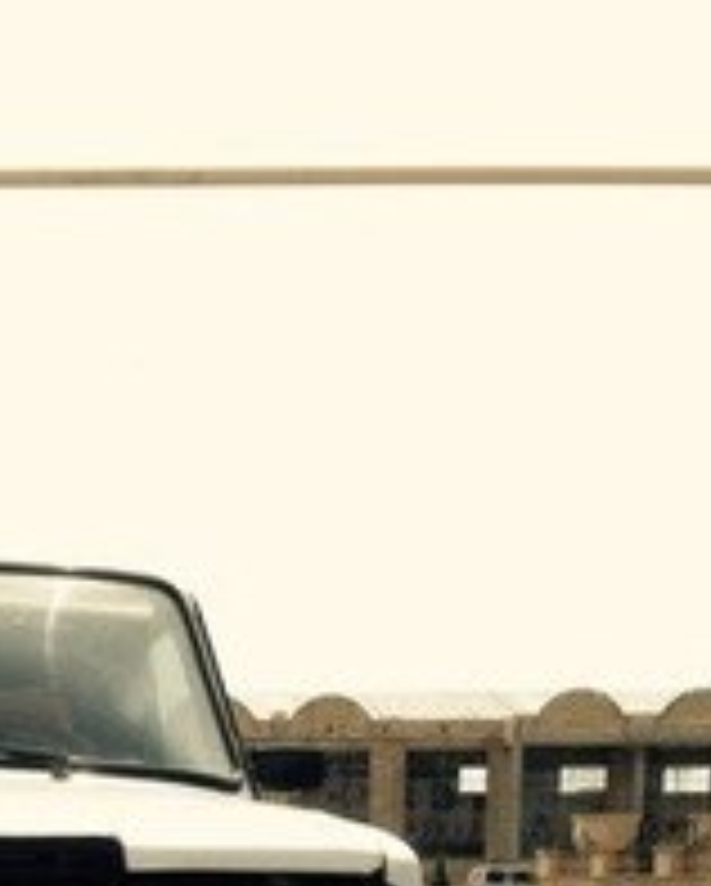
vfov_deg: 21.8
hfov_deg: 18.2
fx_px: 2127
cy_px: 1066
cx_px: -99
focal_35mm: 81
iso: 50
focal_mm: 4.12
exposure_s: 1/1333
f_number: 2.4
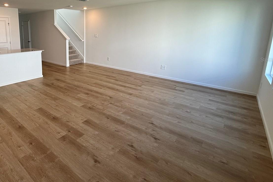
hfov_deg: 78.1
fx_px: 159
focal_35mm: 21
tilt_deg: -9.7
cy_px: 59
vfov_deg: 58.1
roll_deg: +0.3
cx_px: 87
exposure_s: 1/120
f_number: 2.2
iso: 80
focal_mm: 2.22
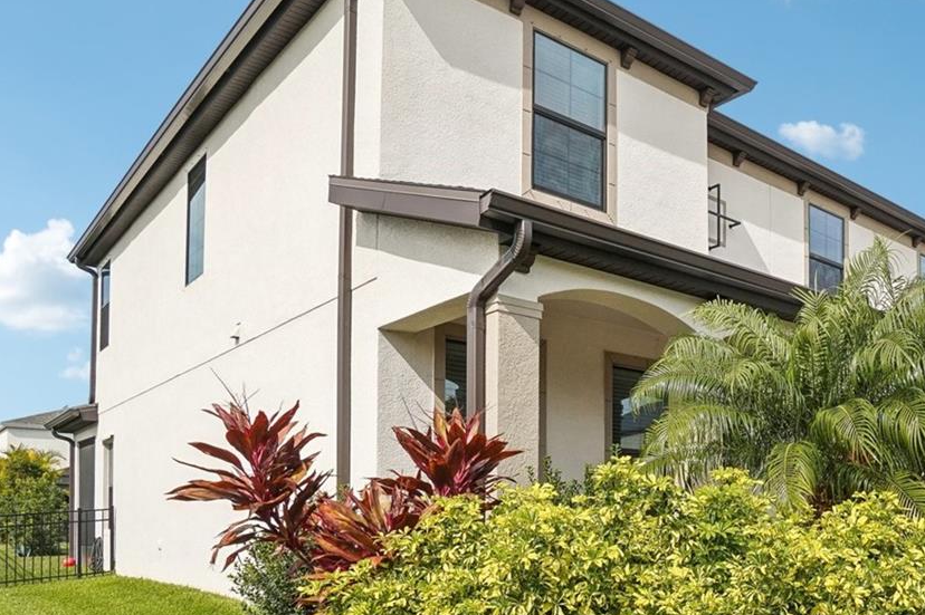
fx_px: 745
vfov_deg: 43.4
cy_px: 465
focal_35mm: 29
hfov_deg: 59.7
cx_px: 713
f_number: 8
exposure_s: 1/800
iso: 400
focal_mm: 10
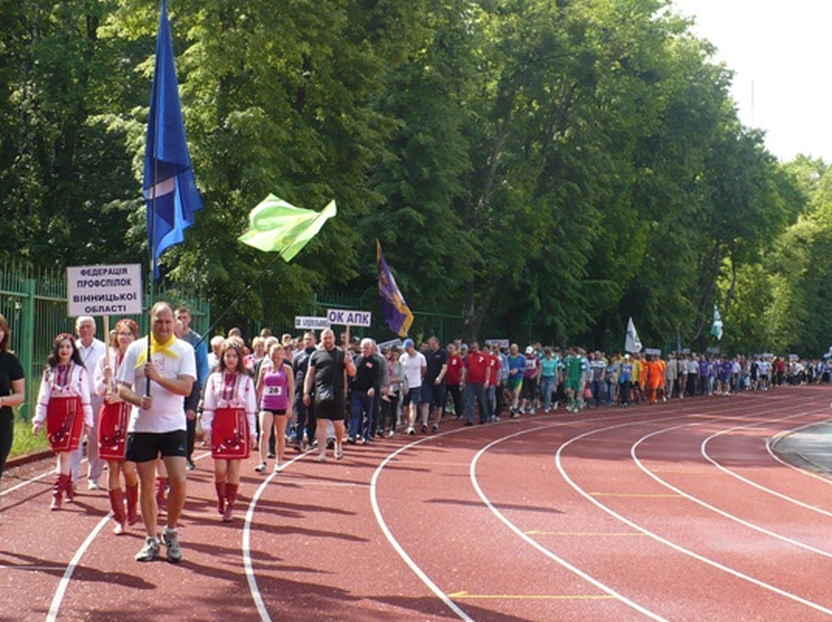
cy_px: 291
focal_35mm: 49
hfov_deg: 38.9
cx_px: 439
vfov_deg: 29.6
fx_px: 1177
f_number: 2.8
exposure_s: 1/400
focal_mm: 6.1
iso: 100
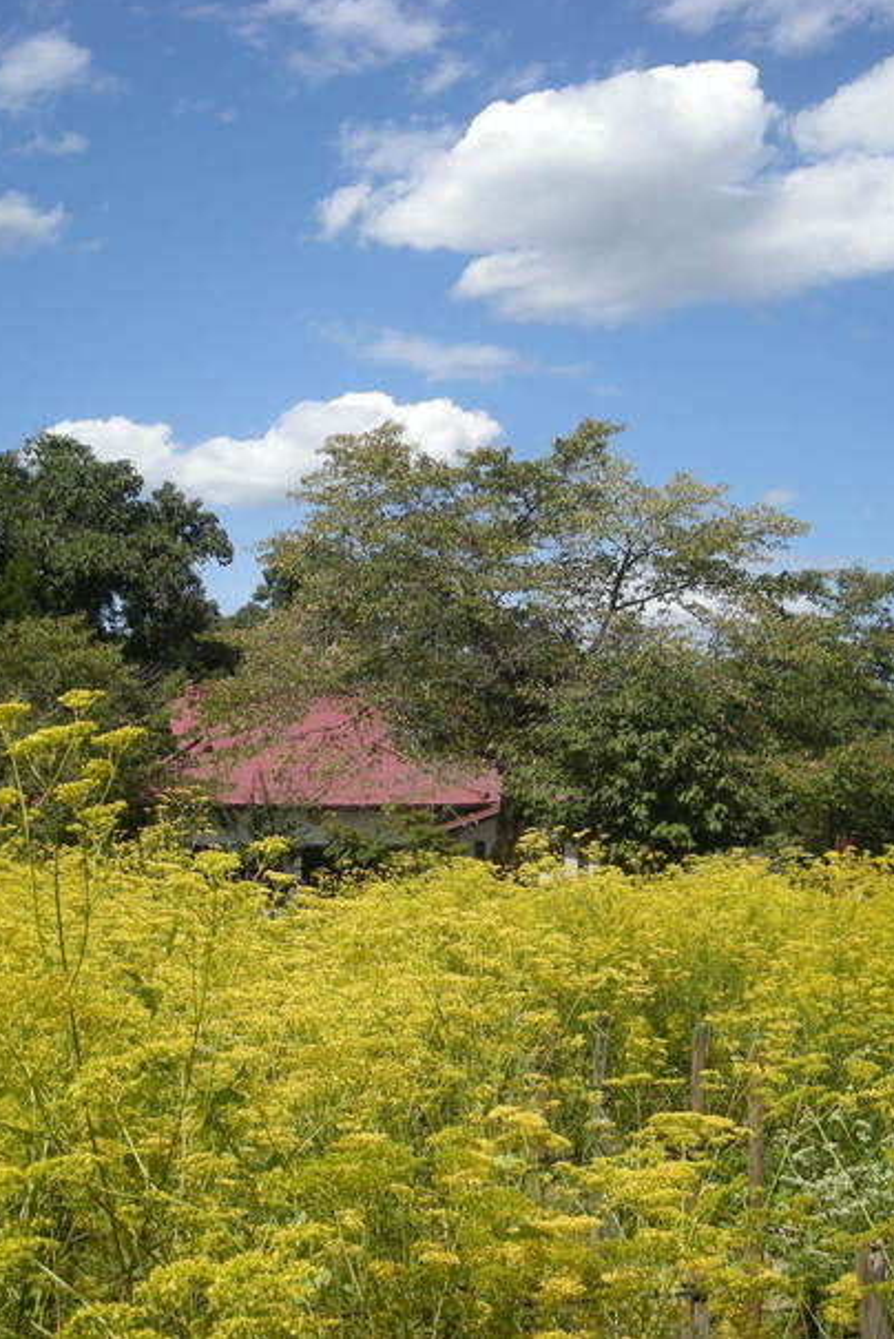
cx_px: 391
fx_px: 1823
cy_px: 665
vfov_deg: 40.3
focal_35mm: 49
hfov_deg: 27.5
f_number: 5.7
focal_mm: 5.7
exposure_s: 1/301
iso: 64
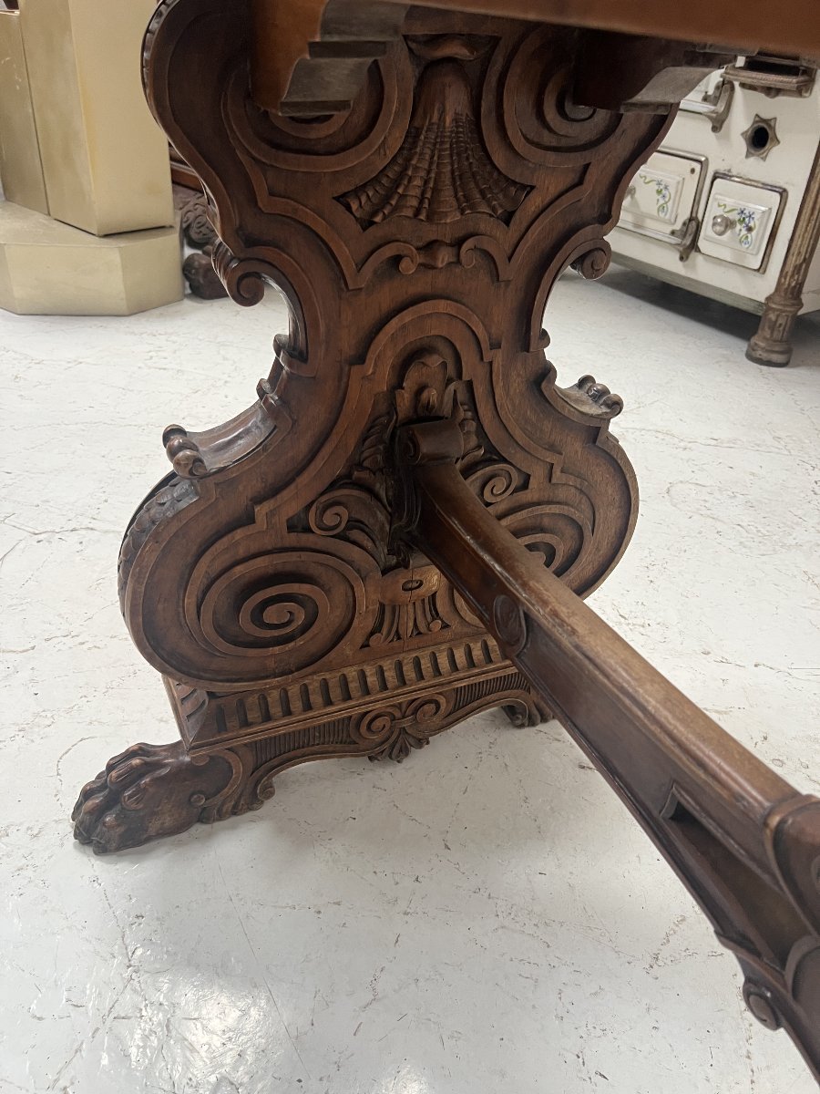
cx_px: 410
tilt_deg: -35.3
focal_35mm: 26
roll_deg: -3.7
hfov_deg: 53.1
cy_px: 547
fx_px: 821
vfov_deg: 67.3
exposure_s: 1/63
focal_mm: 5.7
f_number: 1.5
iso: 125
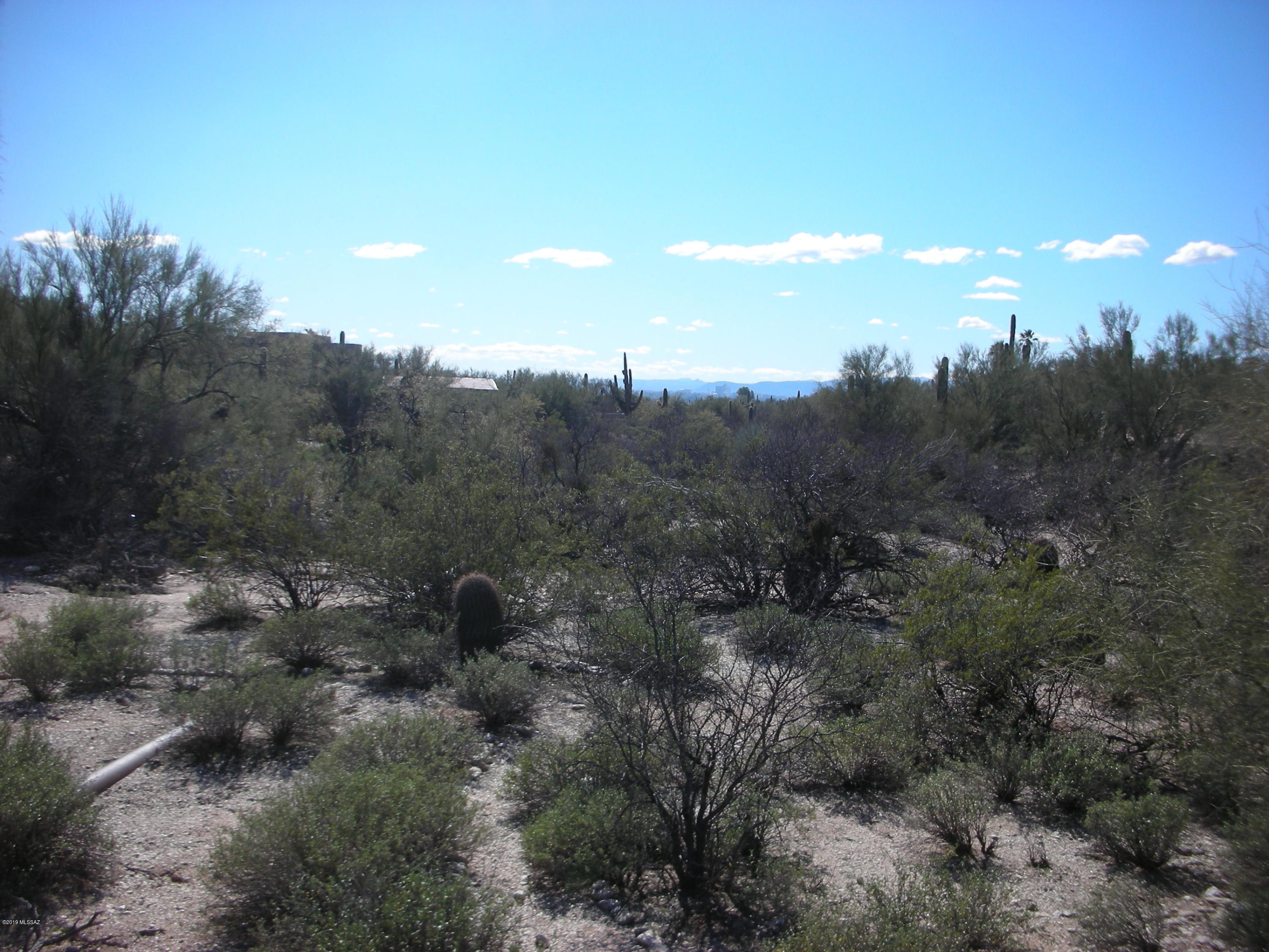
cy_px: 476
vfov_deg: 40.7
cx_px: 634
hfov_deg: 52.6
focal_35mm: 35
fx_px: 1283
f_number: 8.5
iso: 50
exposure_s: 1/114
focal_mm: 5.8
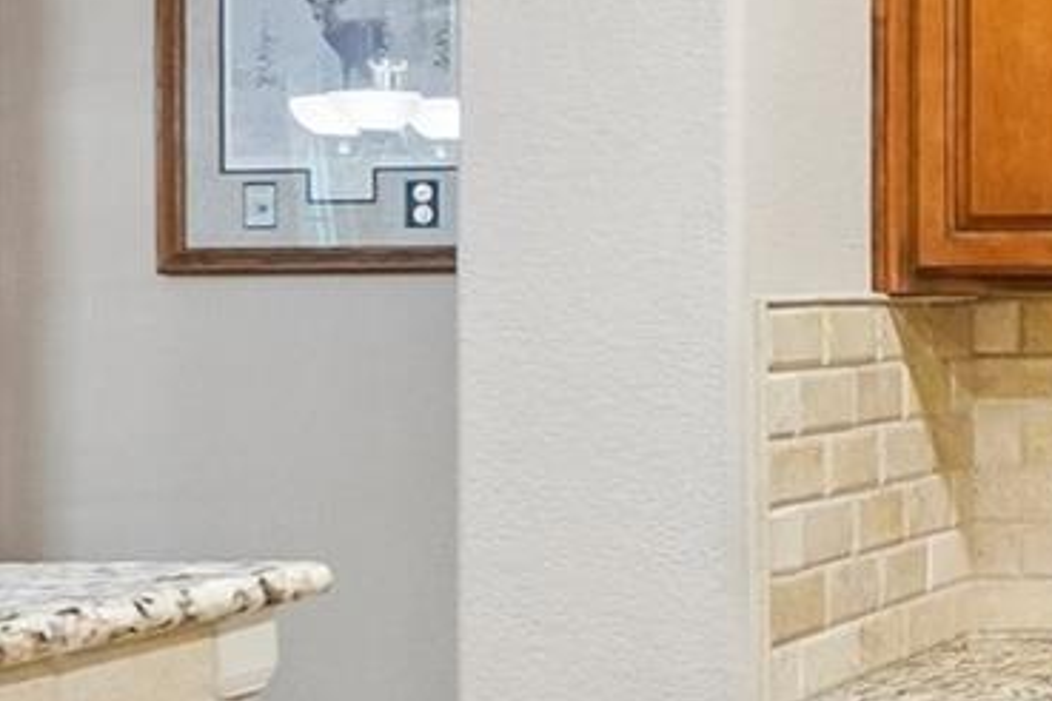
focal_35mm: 78
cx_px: 1822
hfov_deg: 20.0
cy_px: 356
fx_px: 2279
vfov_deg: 17.5
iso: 400
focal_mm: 12
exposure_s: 1/6
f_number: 8
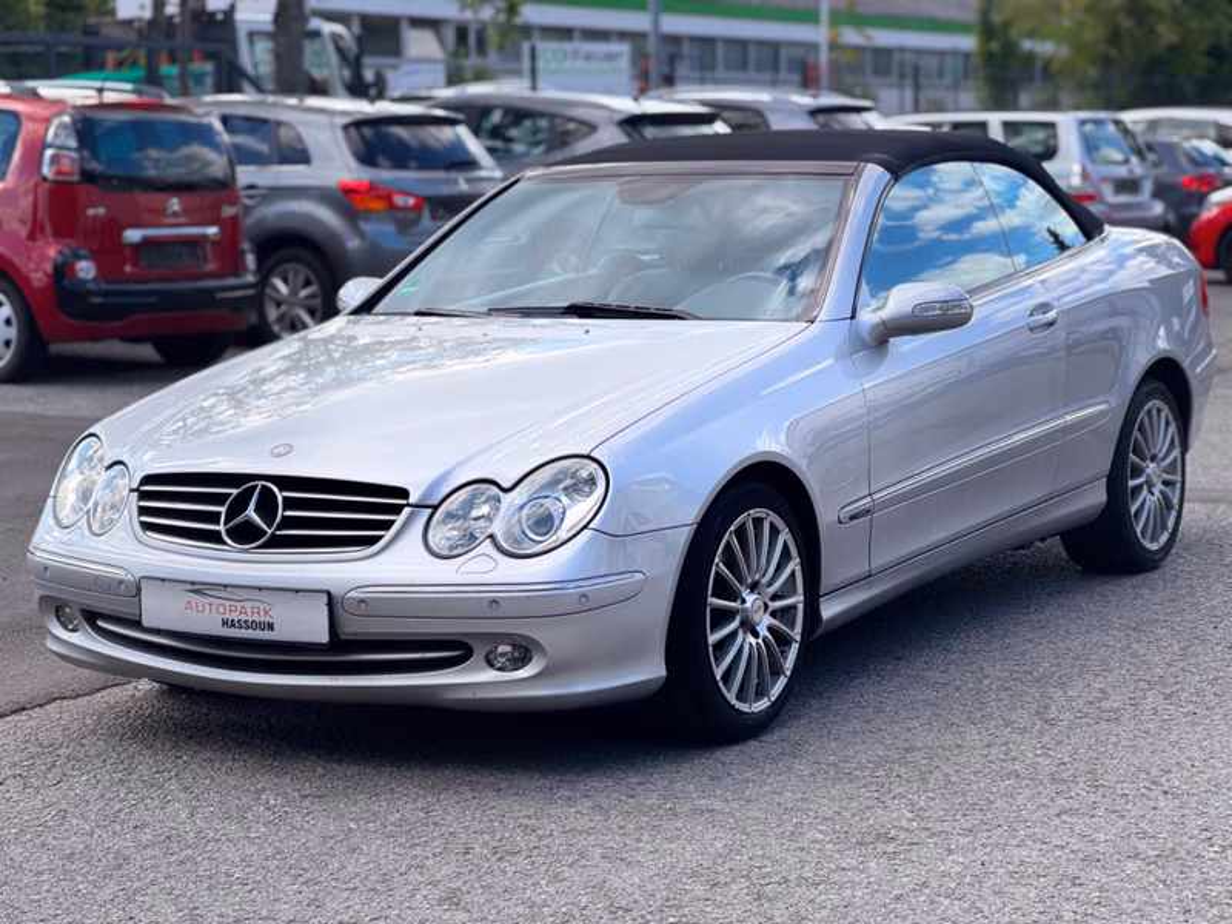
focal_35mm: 77
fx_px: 2740
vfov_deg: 19.1
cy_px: 462
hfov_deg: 25.3
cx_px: 616
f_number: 2.8
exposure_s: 1/276
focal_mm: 9
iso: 25
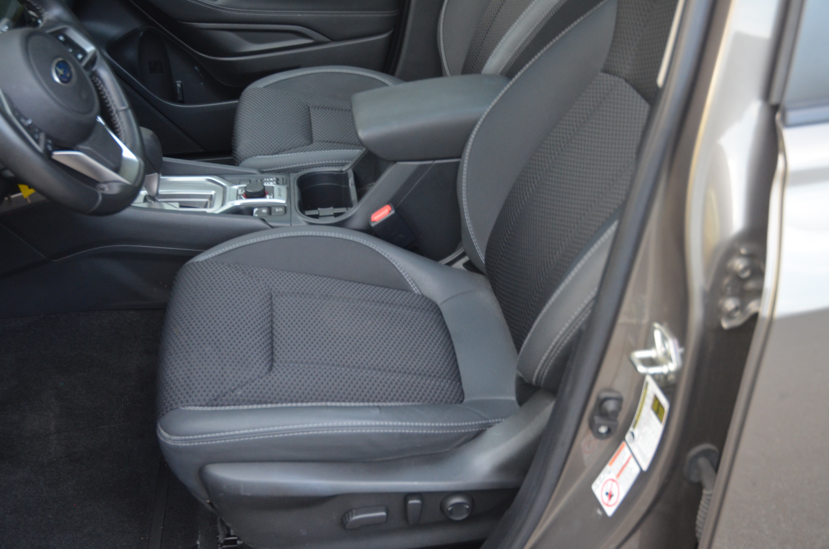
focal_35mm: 44
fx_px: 1000
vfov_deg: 30.7
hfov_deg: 45.0
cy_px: 274
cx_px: 414
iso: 1000
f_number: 3.8
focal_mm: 29
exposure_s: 1/30
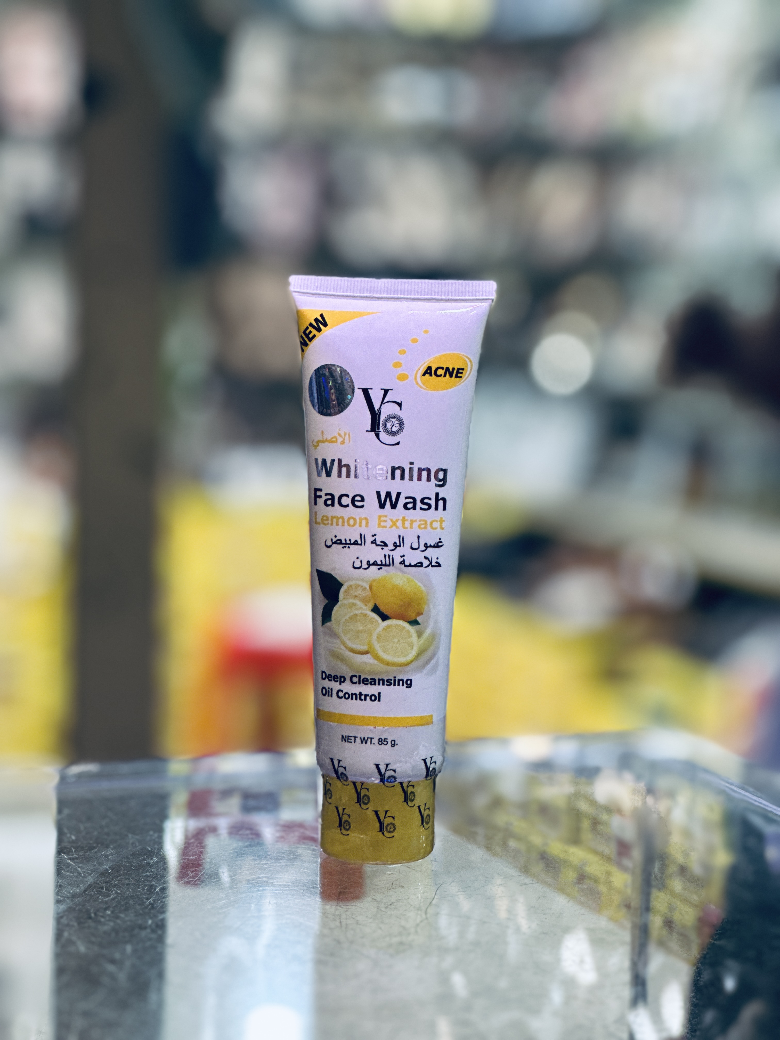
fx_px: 2313
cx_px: 390
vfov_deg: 25.3
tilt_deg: -6.0
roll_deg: -2.2
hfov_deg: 19.1
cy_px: 520
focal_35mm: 77
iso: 160
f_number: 2.8
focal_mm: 9
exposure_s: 1/33
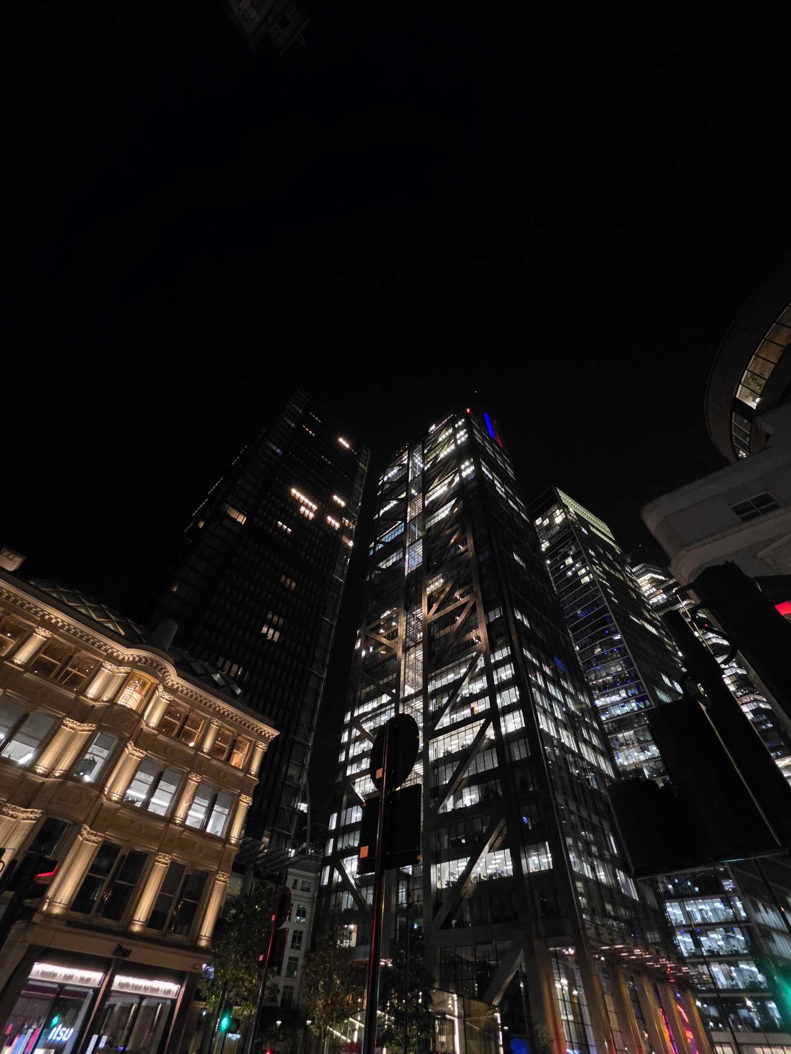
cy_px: 527
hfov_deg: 89.9
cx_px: 396
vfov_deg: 106.2
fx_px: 396
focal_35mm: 13
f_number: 1.9
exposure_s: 1/33
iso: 1000
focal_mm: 2.2
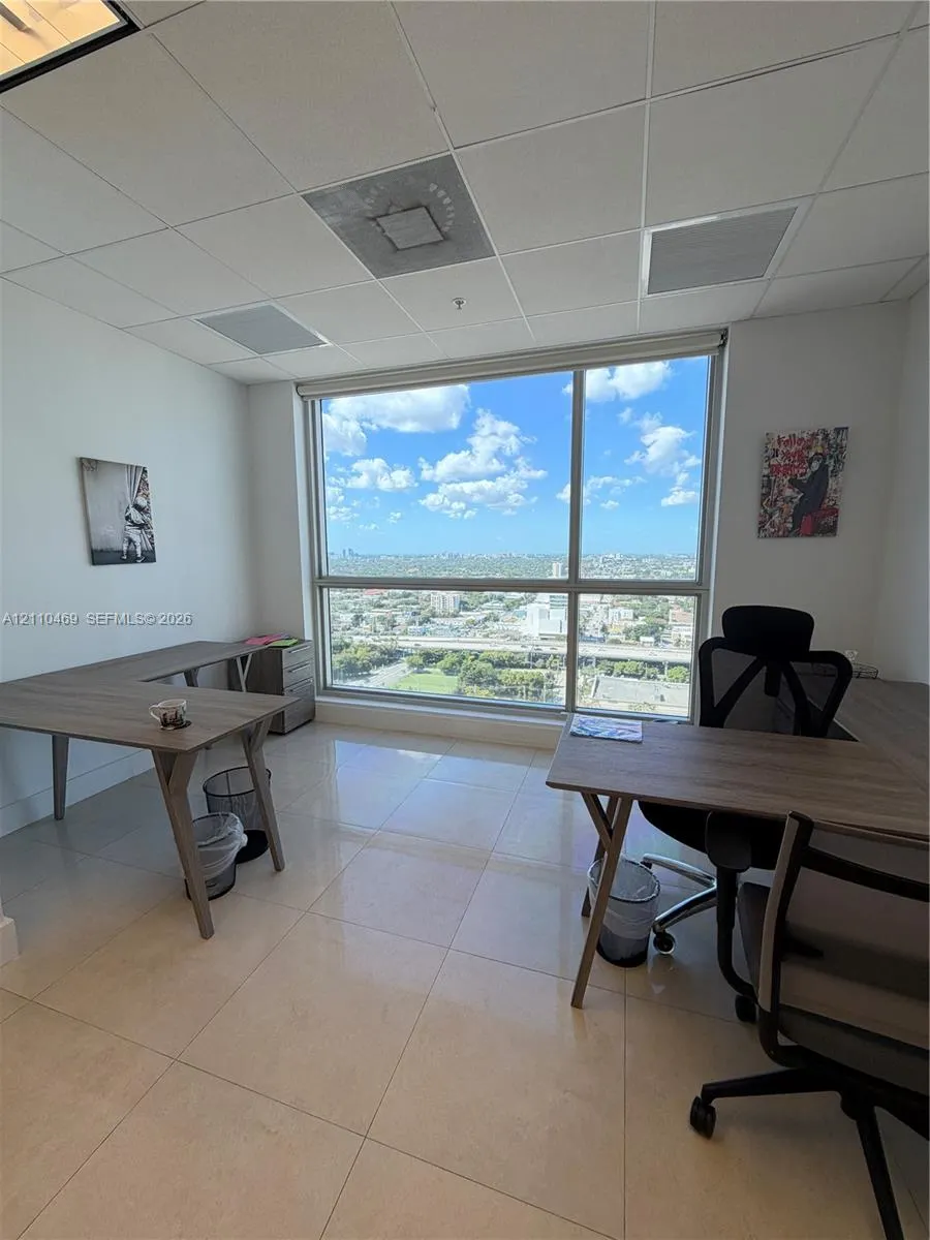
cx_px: 465
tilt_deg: -7.7
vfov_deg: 102.1
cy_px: 620
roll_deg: +0.3
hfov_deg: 85.7
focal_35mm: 14
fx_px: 502
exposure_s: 1/120
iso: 32
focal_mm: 2.22
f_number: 2.2
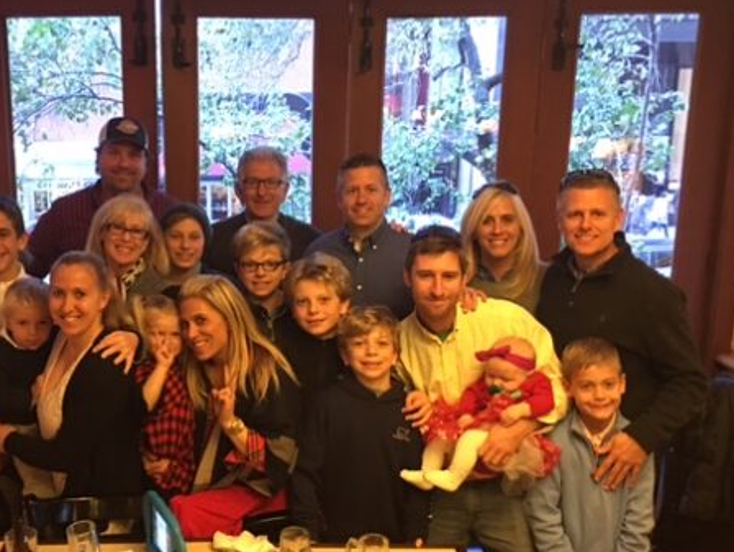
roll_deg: -1.0
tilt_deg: -13.2
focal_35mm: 41
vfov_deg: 35.1
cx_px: 241
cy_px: 318
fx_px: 870
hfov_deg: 45.0
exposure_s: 1/4
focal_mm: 4.15
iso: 80
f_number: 2.2
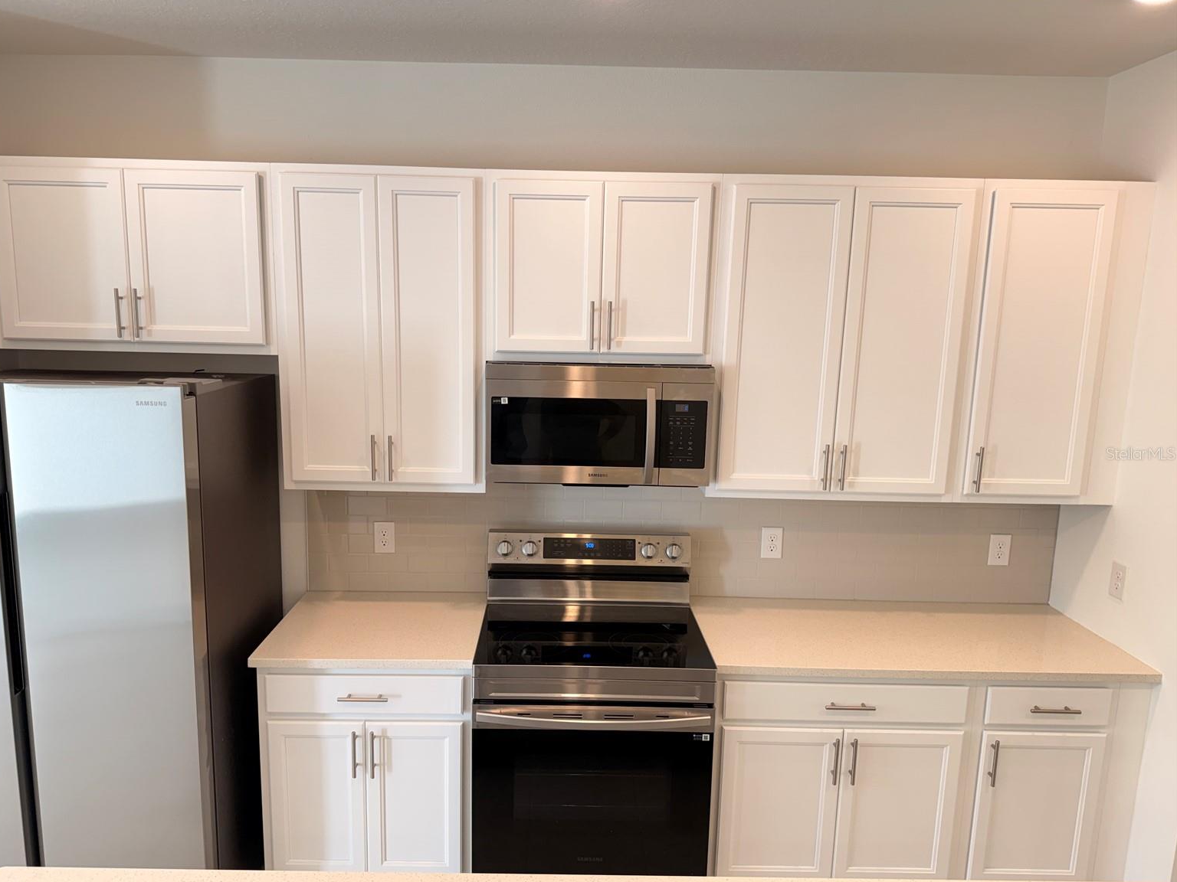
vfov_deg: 54.9
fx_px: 850
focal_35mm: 25
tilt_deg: -9.5
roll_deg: -1.4
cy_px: 453
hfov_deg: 69.4
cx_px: 566
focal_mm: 6.76
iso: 125
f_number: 1.78
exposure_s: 1/120
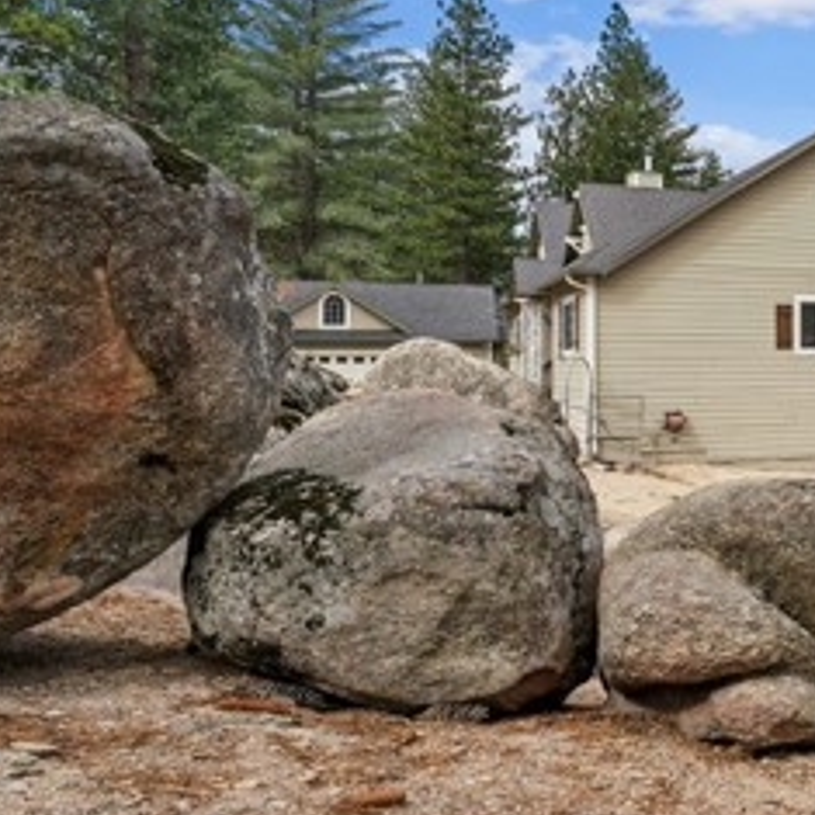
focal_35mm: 38
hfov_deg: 37.0
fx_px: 1016
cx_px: 888
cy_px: 361
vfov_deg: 43.6
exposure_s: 1/60
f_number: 13
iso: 100
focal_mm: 16.5
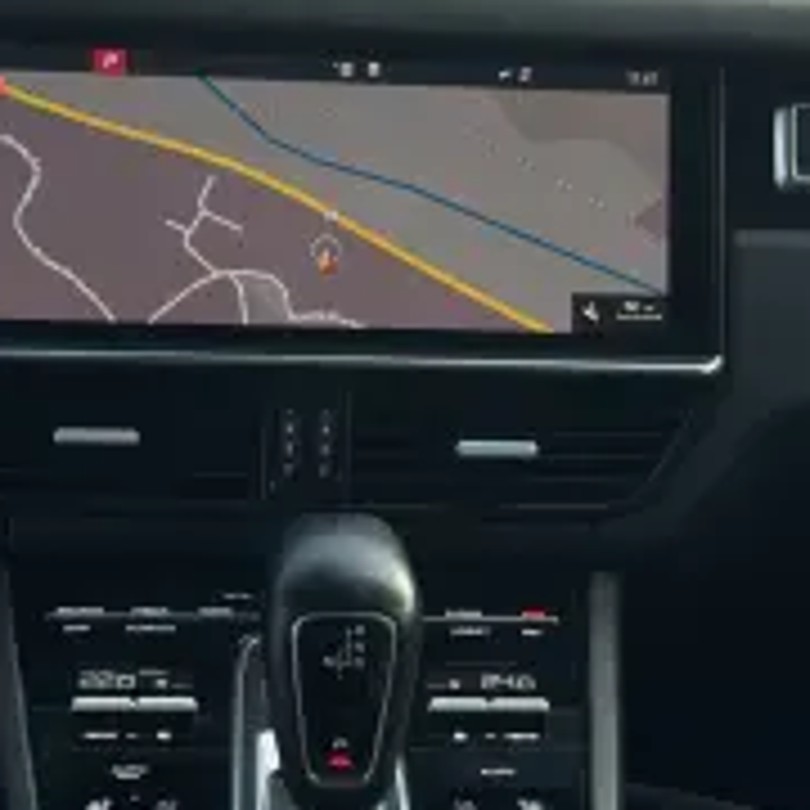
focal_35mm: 85
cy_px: 315
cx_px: 428
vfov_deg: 20.4
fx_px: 2250
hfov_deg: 20.4
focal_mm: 6.76
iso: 64
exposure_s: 1/404
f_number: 1.78
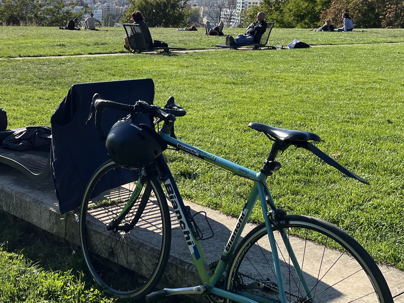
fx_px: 654
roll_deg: -1.1
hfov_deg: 32.9
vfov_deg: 26.1
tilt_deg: -13.2
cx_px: 54
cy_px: 144
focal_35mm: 56
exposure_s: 1/3876
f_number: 1.6
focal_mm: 5.1
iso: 50
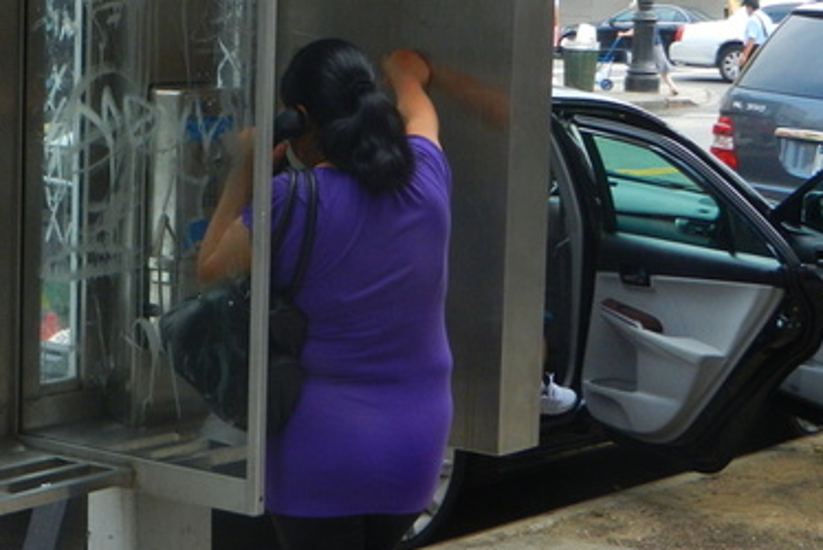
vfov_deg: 13.8
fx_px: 2265
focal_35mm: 99
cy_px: 224
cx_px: 229
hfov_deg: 20.5
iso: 220
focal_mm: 8.2
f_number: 4.2
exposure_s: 1/250
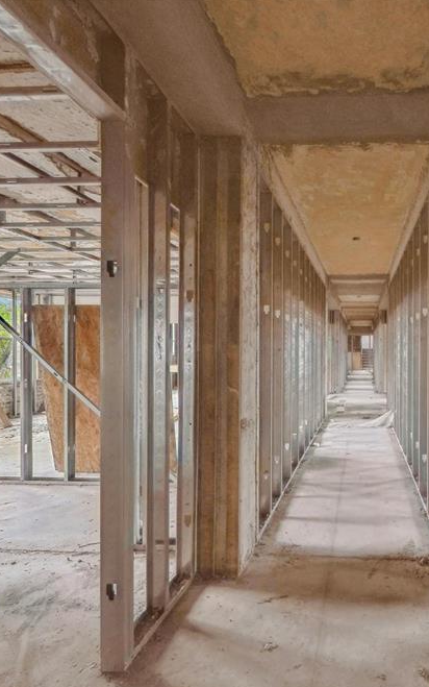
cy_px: 349
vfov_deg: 88.0
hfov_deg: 56.7
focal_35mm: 19
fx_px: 355
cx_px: 355
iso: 400
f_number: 8
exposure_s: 1/8
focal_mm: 12
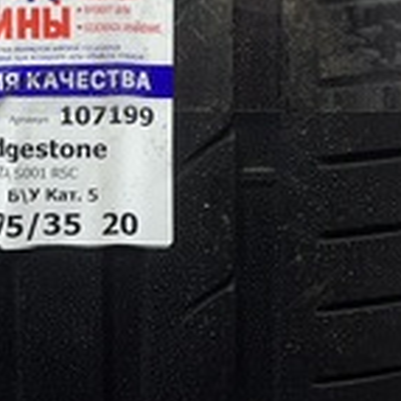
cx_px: 84
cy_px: -95
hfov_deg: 16.8
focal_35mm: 103
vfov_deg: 16.1
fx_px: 1350
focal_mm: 5.7
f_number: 1.5
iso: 64
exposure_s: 1/100
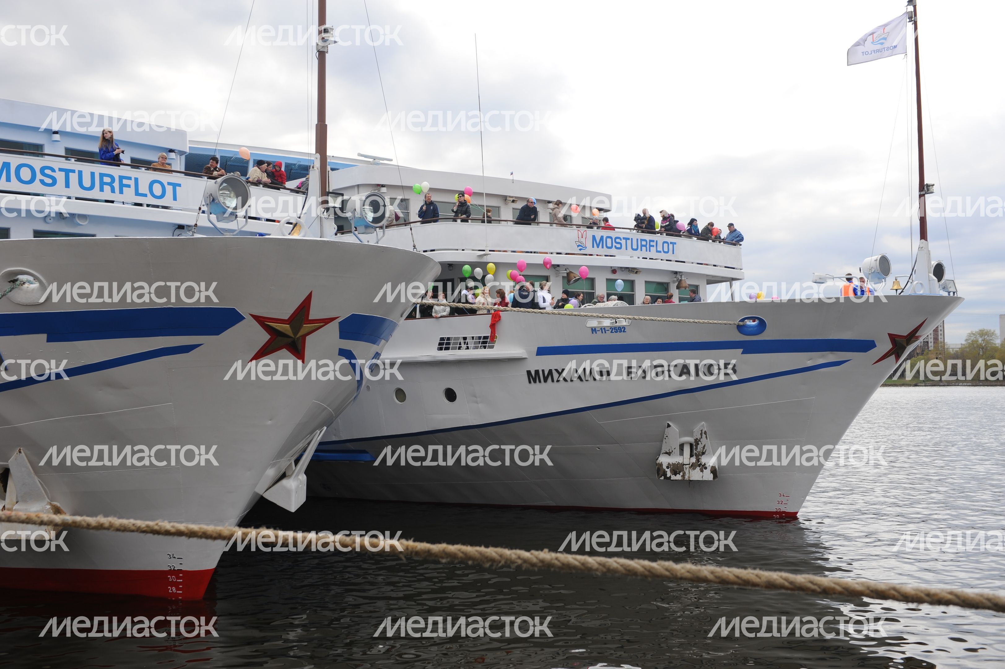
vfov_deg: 31.9
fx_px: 1172
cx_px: 502
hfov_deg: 46.4
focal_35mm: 42
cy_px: 334
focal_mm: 42
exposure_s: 1/500
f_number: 5.6
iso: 200
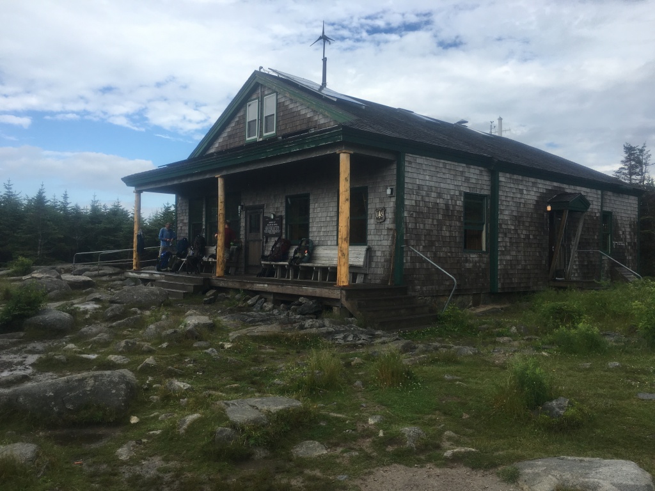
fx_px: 549
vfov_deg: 48.2
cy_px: 246
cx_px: 328
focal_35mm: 29
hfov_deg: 61.7
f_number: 2.2
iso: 25
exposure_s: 1/962
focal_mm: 4.15
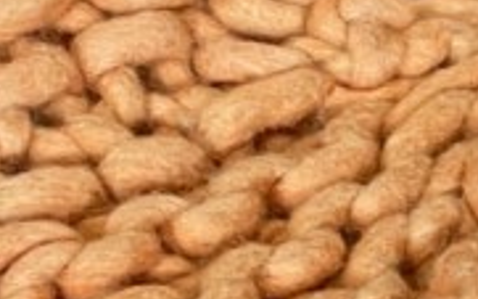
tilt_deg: -53.4
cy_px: 450
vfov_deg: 2.9
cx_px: 483
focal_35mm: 450
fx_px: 5860
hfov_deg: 4.7
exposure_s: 1/50
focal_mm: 7.5
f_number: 2.2
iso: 125
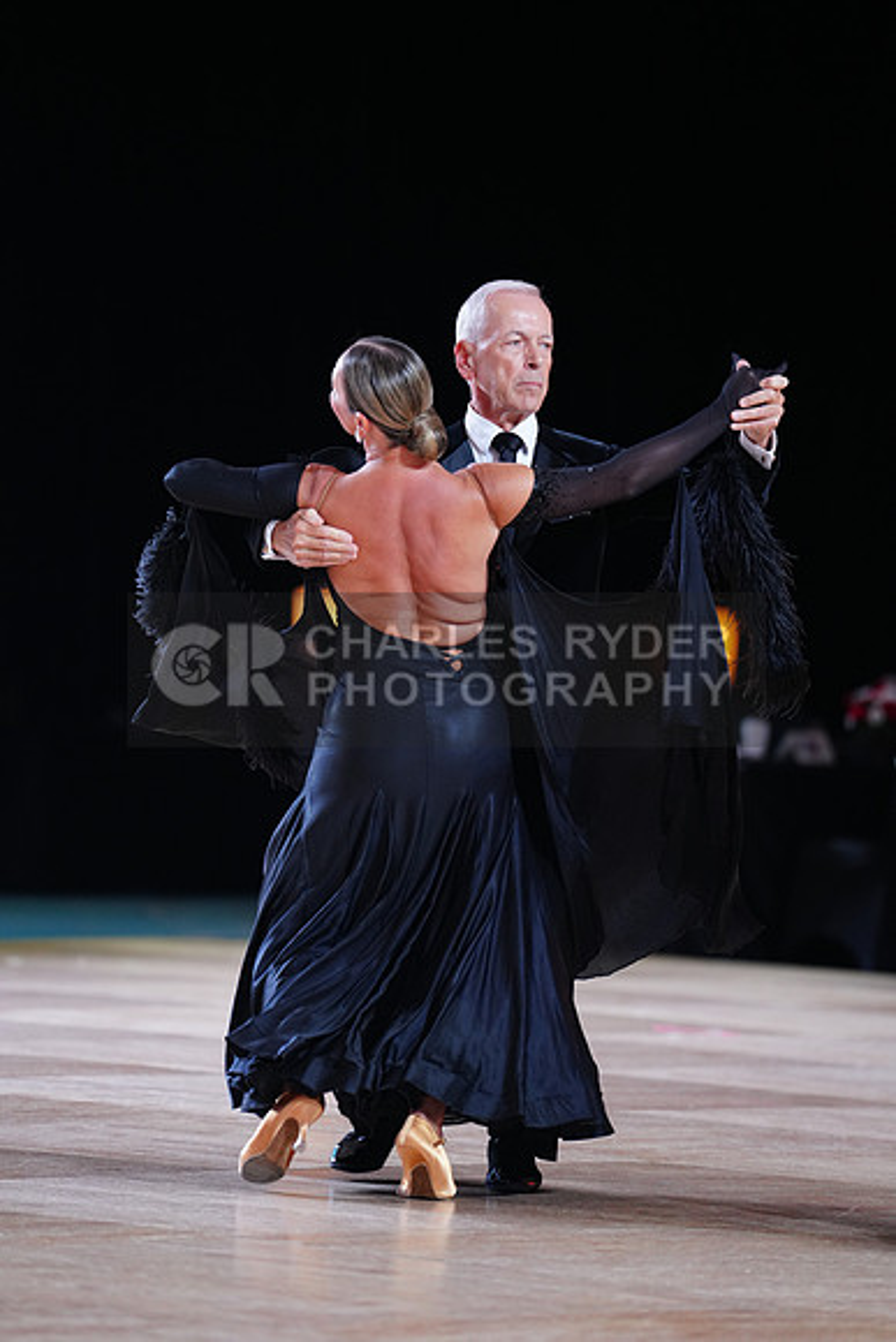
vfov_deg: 10.3
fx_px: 7462
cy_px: 671
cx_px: 448
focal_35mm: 200
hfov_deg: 6.9
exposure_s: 1/500
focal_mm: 200
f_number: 2.8
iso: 1250
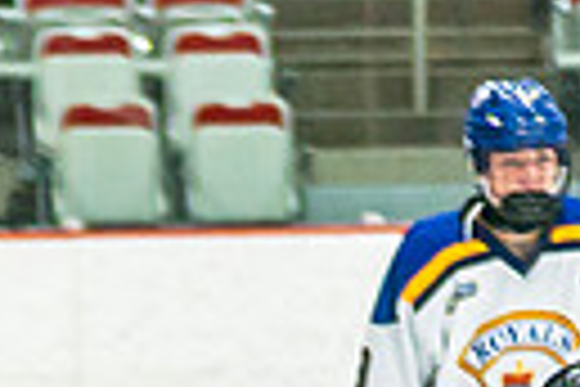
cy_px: 1241
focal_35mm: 880
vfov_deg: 1.6
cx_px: -349
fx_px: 14177
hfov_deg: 2.3
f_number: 2.8
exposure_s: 1/640
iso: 400
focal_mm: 75
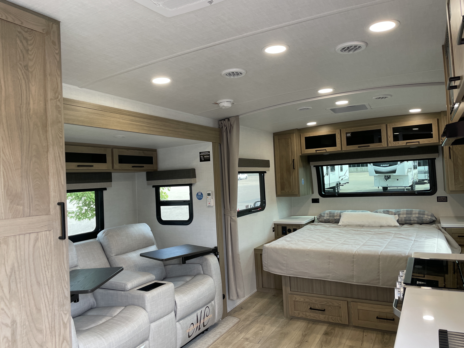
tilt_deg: +0.7
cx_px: 232
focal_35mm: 26
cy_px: 174
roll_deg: +3.1
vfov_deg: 53.1
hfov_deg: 67.3
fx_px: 349
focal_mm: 4.2
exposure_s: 1/121
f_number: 1.6
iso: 100
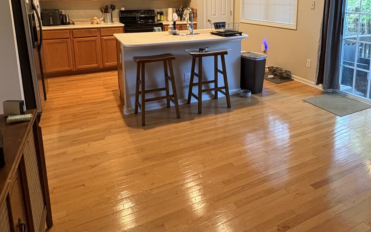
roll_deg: +0.2
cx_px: 216
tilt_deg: -10.6
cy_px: 48
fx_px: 273
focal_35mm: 27
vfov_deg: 43.9
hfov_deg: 67.9
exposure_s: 1/60
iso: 400
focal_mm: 2.22
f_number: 2.2
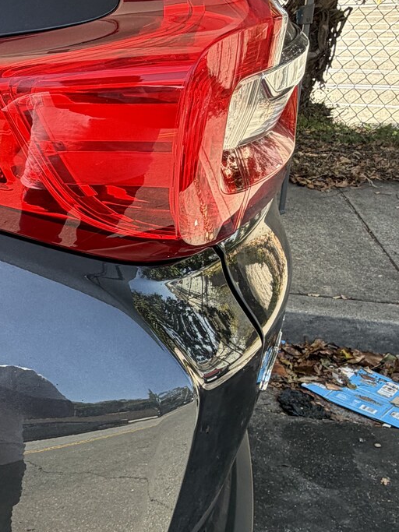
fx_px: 630
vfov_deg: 45.5
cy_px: 322
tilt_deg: -29.8
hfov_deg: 29.5
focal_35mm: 41
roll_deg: +6.1
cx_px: -95
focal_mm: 2.22
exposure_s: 1/159
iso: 40
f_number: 2.2
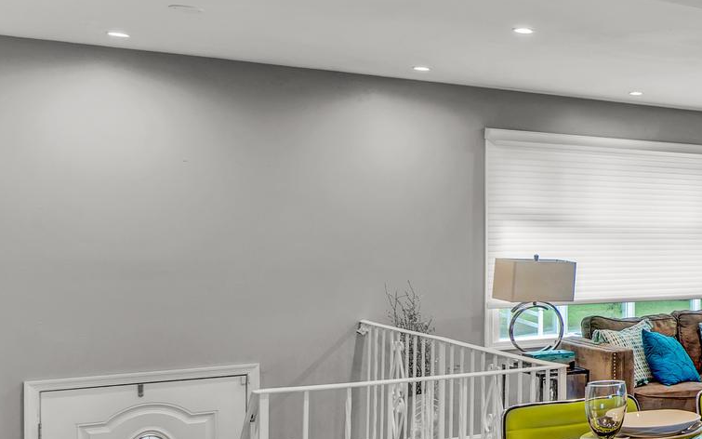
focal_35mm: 47
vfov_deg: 27.4
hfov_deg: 32.7
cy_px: 231
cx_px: 897
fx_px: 899
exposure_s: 1/4
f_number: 7.1
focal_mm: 17
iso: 320
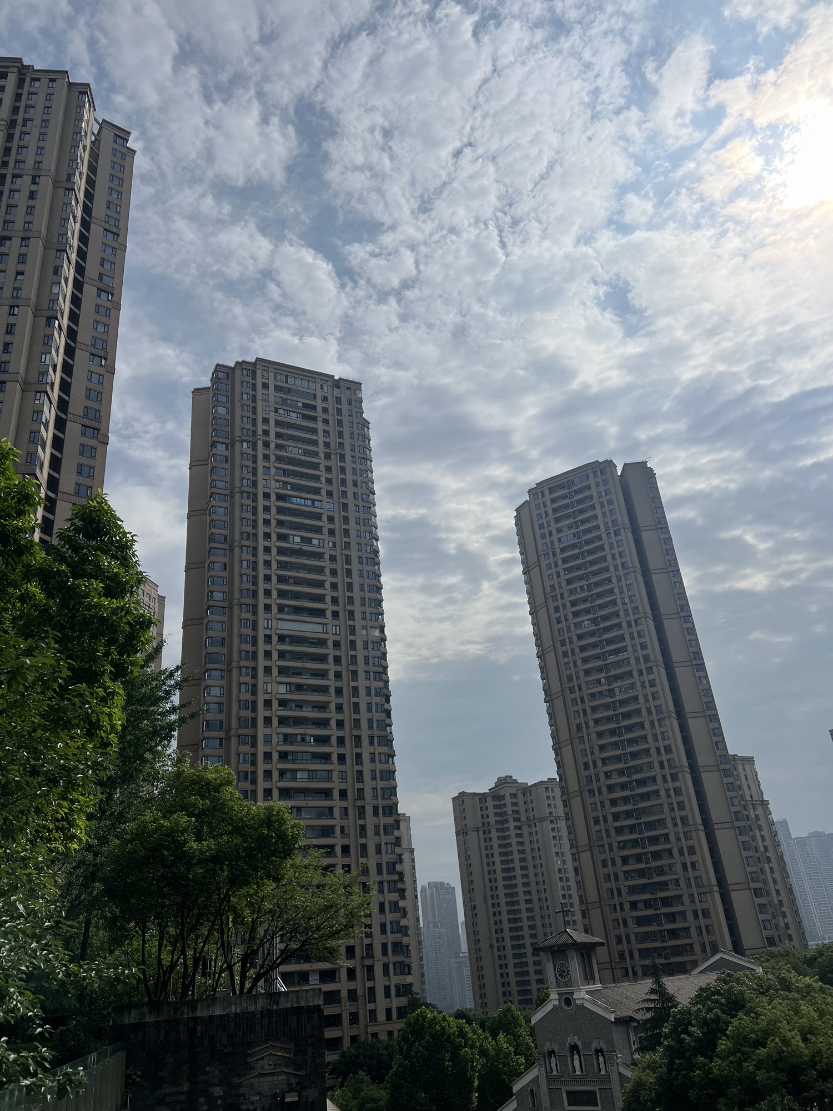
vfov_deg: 67.3
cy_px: 556
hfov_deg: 53.1
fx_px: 834
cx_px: 416
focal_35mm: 26
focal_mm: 5.7
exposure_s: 1/16393
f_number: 1.5
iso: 32
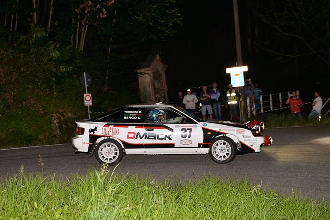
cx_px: 163
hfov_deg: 49.5
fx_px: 358
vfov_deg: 34.2
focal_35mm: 39
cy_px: 110
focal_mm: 38
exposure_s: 1/200
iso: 400
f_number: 2.8
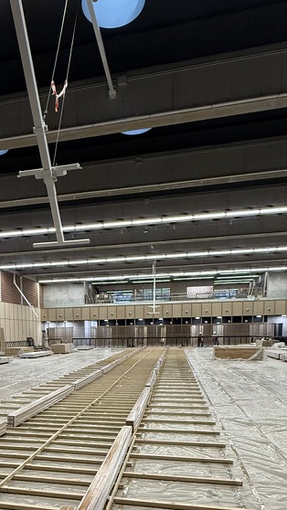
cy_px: 369
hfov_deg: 40.6
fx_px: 379
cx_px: 80
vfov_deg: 64.7
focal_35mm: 28
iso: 320
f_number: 2.2
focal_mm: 2.22
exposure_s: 1/99
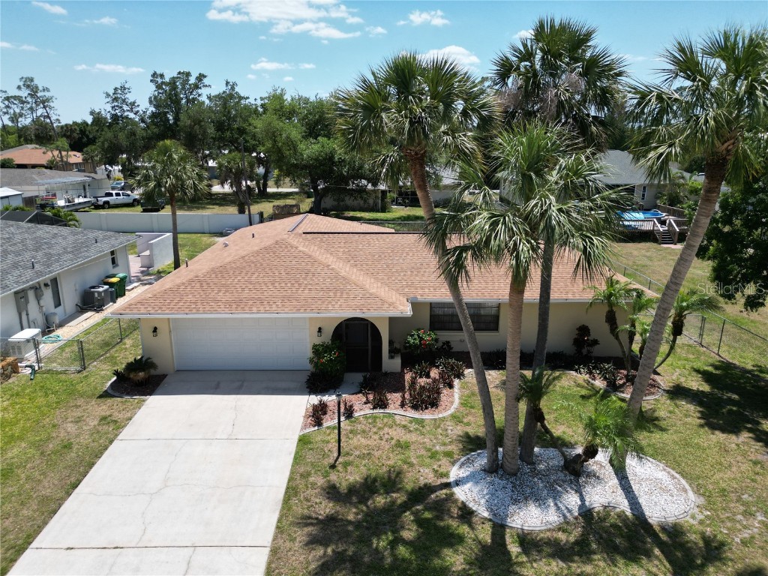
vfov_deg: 56.8
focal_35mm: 24
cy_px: 288
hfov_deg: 71.6
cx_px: 384
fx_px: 532
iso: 130
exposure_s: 1/3200
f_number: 1.7
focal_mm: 6.72
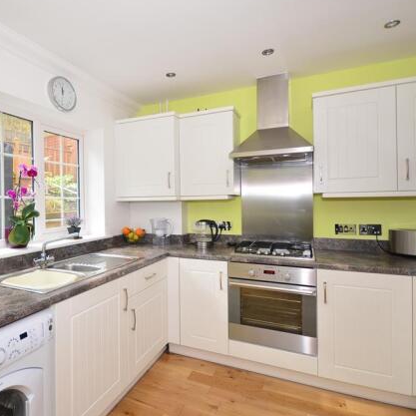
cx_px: 161
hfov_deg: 73.8
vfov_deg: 74.8
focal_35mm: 20
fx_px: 272
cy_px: 203
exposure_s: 1/100
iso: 200
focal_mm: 10
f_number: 5
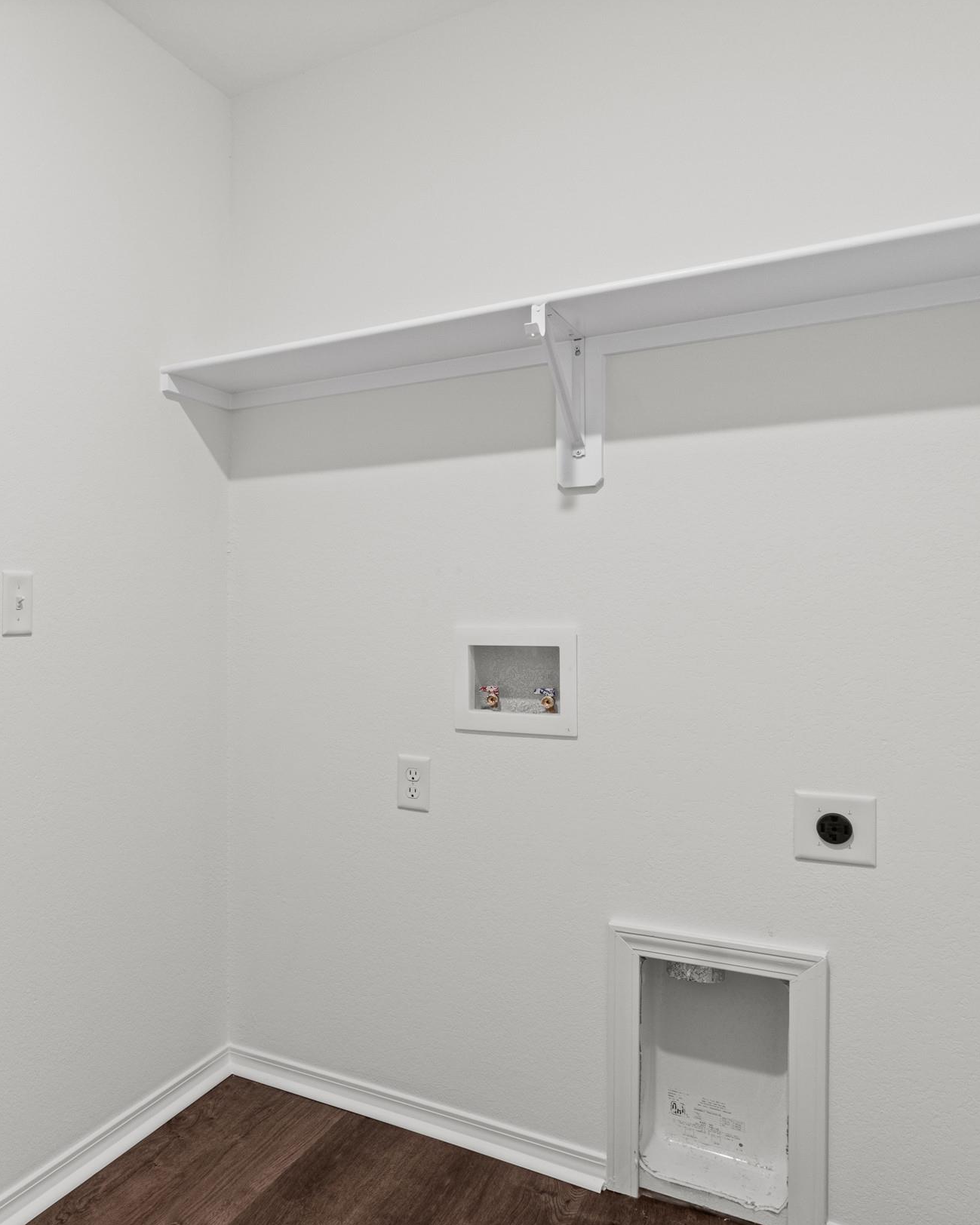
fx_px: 943
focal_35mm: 26
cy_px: 625
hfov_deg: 52.4
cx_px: 241
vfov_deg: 66.0
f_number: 9
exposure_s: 1/2
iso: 250
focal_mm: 12
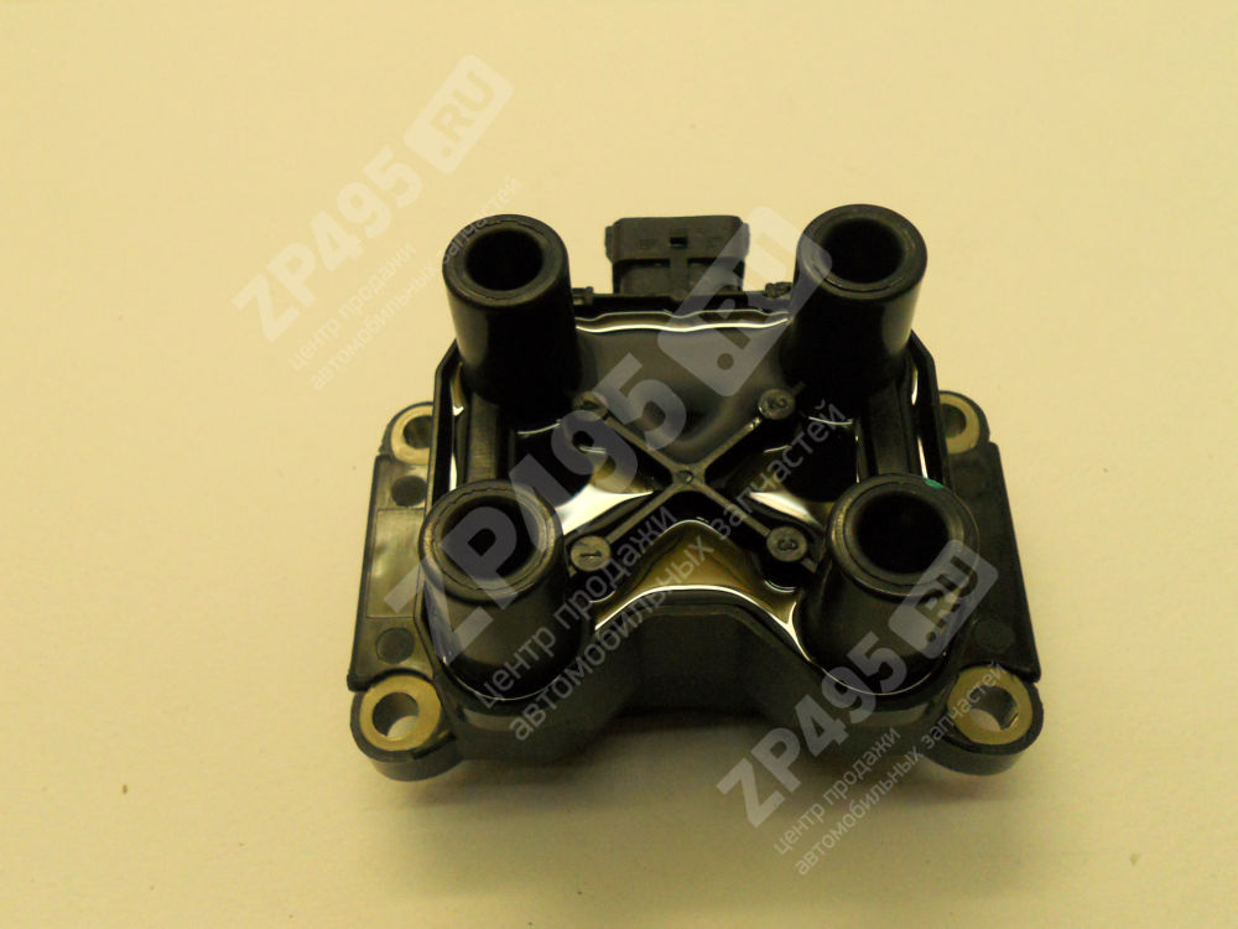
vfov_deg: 44.2
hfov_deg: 56.8
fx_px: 1144
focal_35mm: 32
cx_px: 619
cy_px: 464
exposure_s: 1/125
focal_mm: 5.8
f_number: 3.5
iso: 400
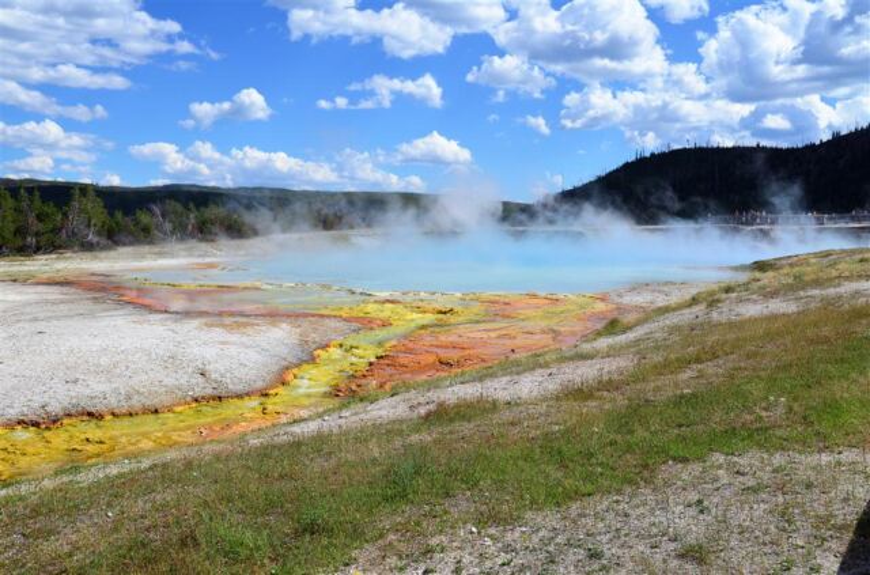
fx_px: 868
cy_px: 288
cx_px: 435
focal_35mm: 36
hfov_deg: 53.3
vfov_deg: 36.7
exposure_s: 1/500
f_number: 11
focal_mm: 24
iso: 200
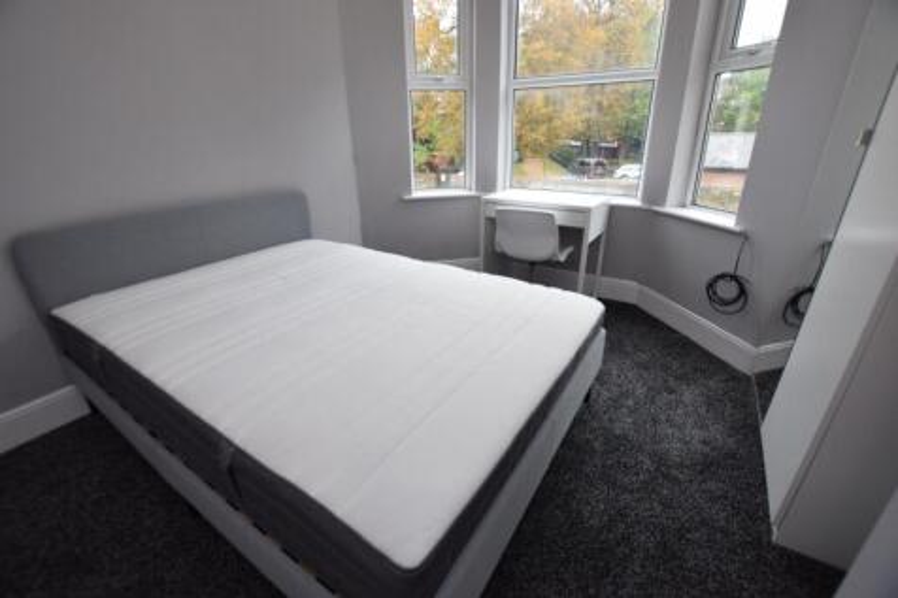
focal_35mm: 15
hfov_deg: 100.4
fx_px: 374
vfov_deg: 77.3
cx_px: 449
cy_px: 299
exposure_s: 1/80
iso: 400
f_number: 4.5
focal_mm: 10
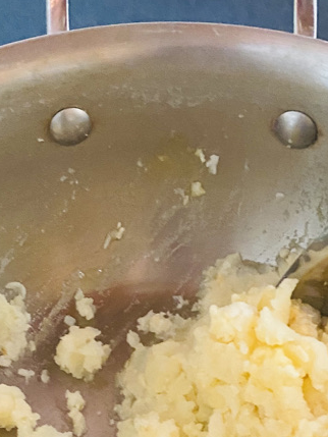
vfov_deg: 28.3
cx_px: 215
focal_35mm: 62
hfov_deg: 23.6
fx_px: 783
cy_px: 485
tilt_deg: -62.3
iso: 640
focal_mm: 4.25
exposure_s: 1/36
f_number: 1.8
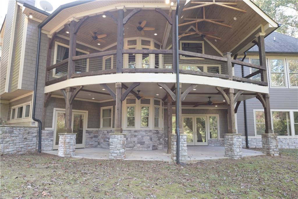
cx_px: 149
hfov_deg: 73.8
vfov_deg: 53.1
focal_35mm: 24
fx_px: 199
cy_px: 100
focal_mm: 24
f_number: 8
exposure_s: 1/8
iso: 100
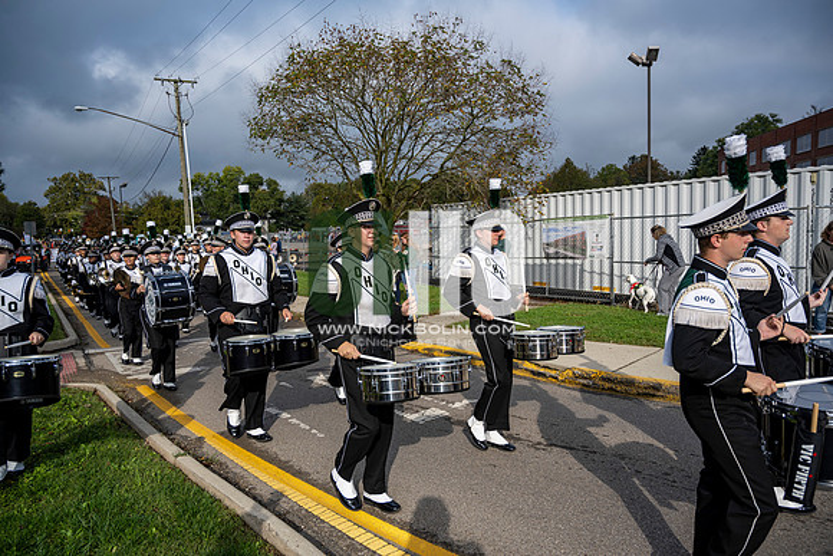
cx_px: 416
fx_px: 590
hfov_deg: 70.4
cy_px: 278
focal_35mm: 26
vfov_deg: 50.4
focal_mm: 25.5
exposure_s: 1/1600
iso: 125
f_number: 4
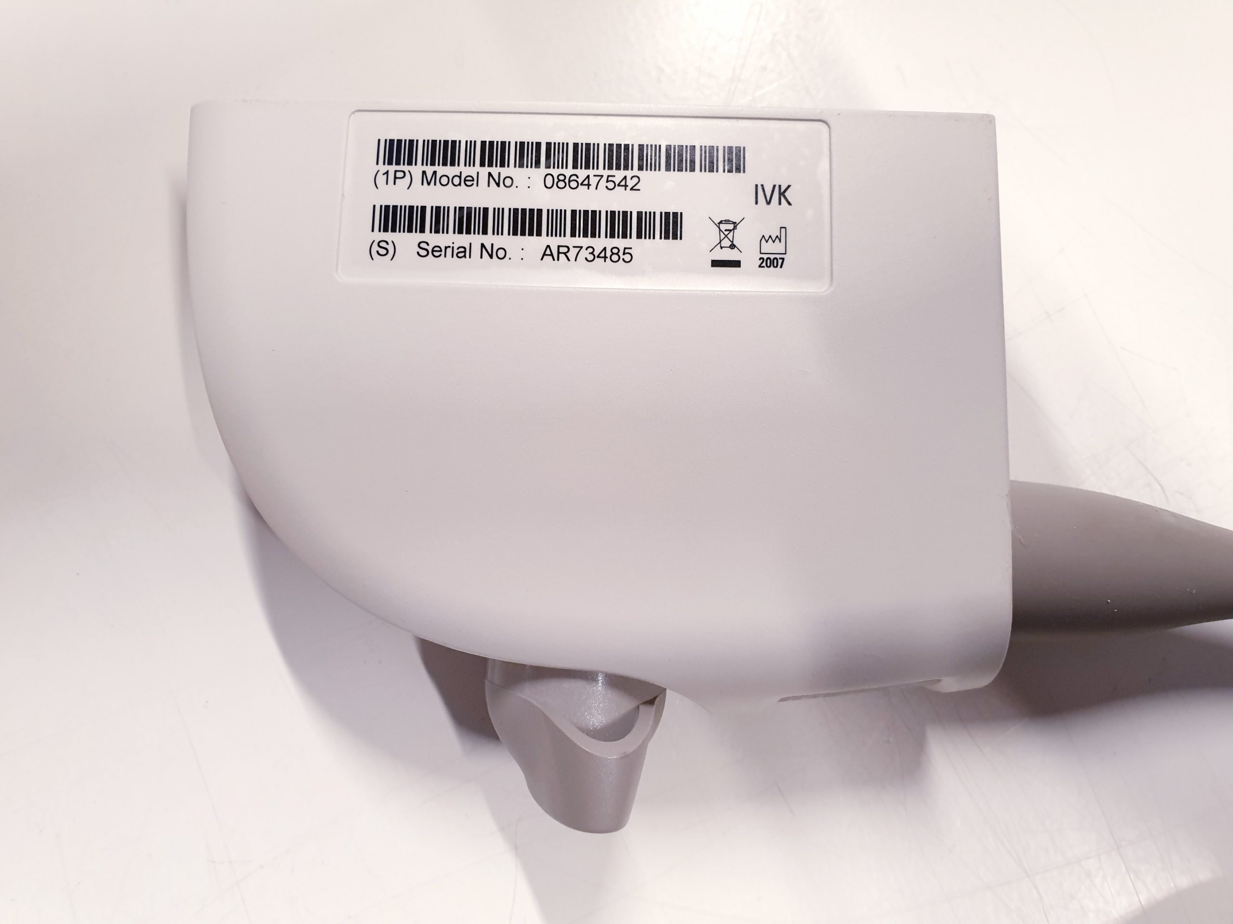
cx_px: 616
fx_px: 926
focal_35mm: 26
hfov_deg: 67.3
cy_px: 462
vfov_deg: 53.1
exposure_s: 1/50
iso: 160
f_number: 2.4
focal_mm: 4.3
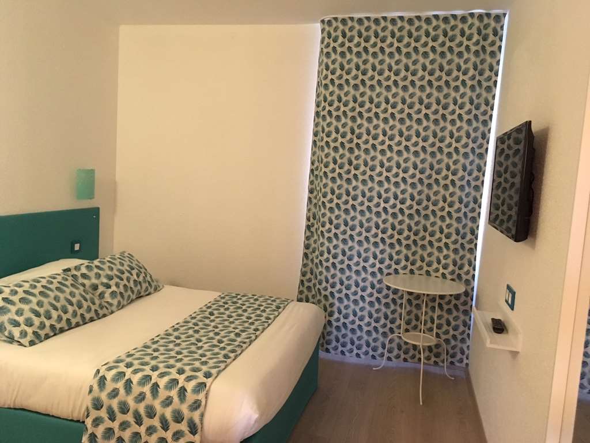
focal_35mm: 29
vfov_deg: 48.2
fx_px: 494
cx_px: 295
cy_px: 222
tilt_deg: -4.4
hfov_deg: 61.7
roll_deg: -3.7
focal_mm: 4.15
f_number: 2.2
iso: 320
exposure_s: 1/17
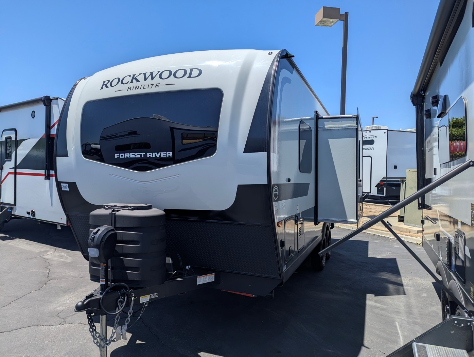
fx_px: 329
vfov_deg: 56.9
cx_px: 237
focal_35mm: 24
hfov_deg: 71.5
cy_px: 178
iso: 46
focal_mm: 6.81
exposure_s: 1/2833
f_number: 1.85
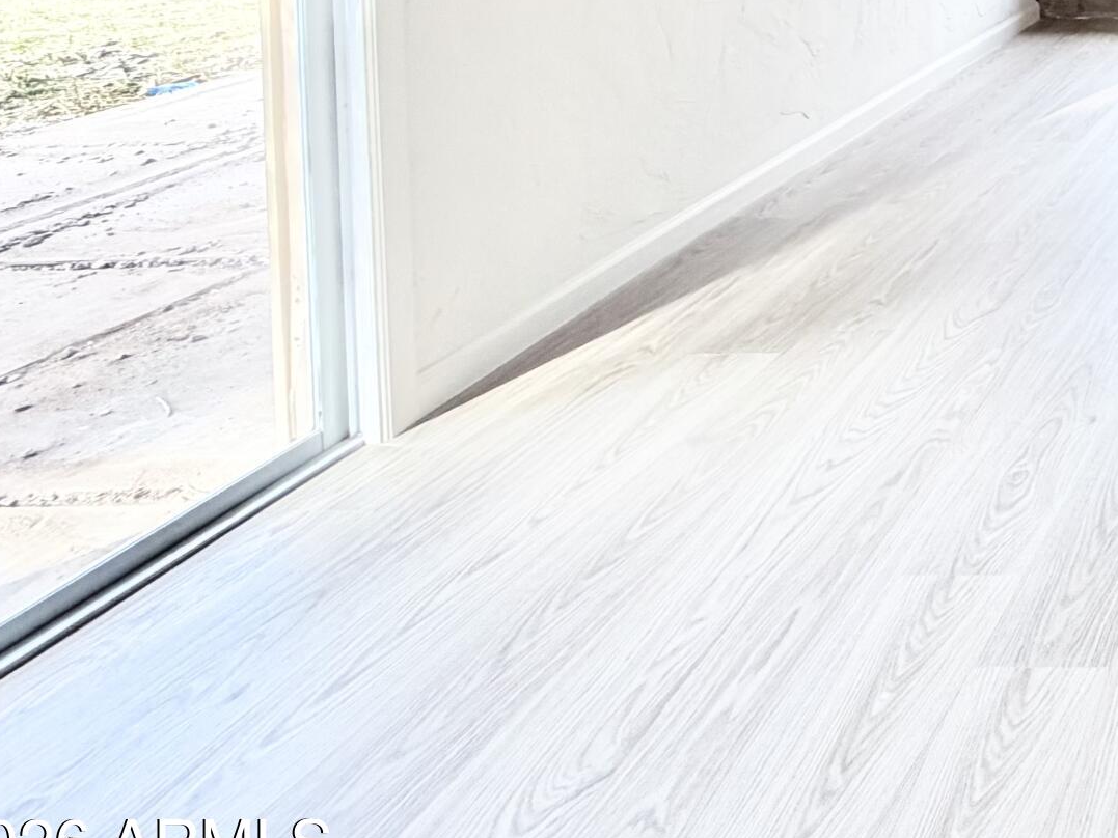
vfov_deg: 30.2
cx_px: 1497
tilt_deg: -2.9
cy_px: -216
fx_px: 1260
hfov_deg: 33.2
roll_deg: -0.7
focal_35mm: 39
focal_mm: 2.22
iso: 200
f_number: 2.2
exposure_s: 1/120
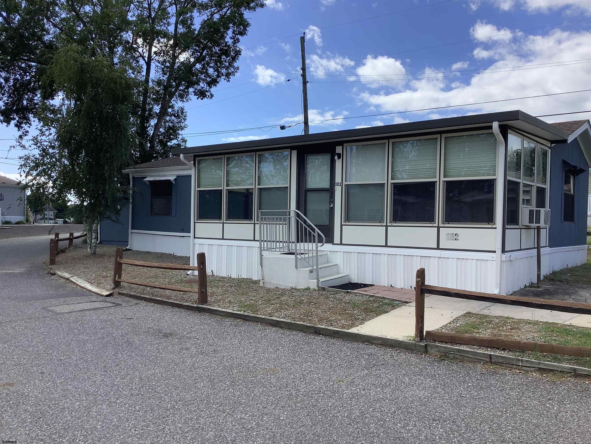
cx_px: 296
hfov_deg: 58.4
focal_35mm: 31
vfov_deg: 45.4
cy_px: 222
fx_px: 529
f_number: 2.4
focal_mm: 3.3
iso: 25
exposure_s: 1/1072
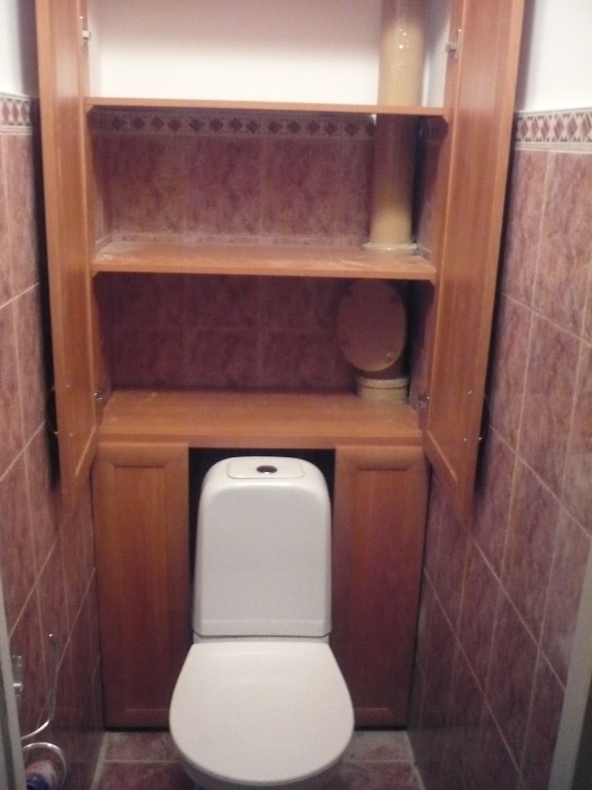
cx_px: 296
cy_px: 395
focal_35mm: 35
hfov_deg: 40.7
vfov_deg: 52.6
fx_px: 798
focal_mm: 5.8
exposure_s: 1/10
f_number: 2.8
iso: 800
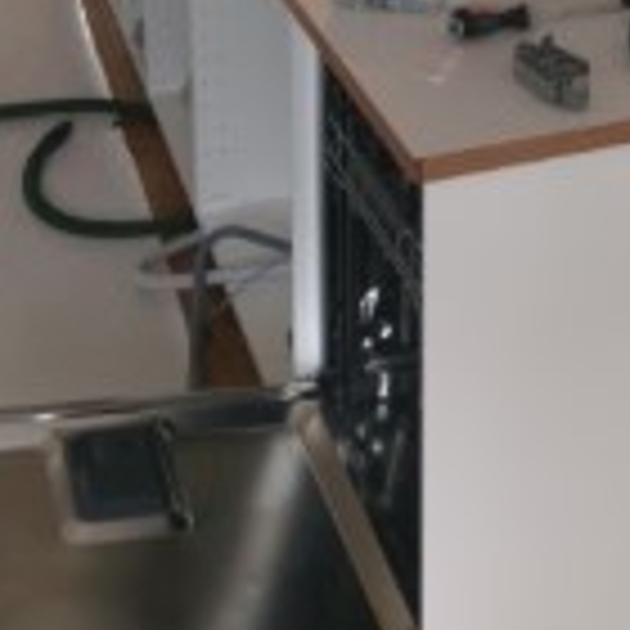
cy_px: -214
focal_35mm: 70
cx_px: 500
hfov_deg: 24.3
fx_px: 1441
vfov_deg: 21.9
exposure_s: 1/50
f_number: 1.8
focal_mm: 4.58
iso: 125
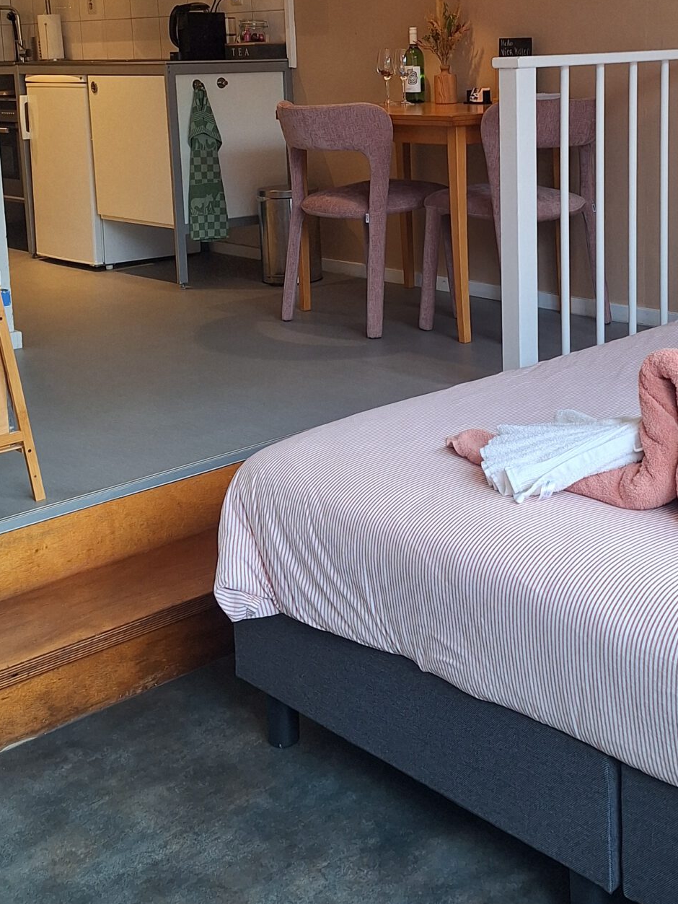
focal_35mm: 47
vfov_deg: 39.6
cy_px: 256
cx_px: 447
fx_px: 1227
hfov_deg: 30.7
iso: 80
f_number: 1.8
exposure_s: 1/100
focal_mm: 5.54
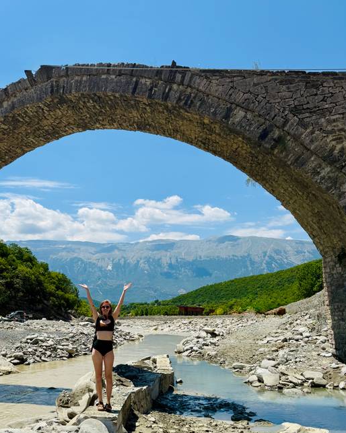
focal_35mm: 35
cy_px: 232
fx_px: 448
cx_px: 112
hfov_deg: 41.6
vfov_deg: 51.5
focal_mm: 6.76
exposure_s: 1/7353
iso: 80
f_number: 1.78
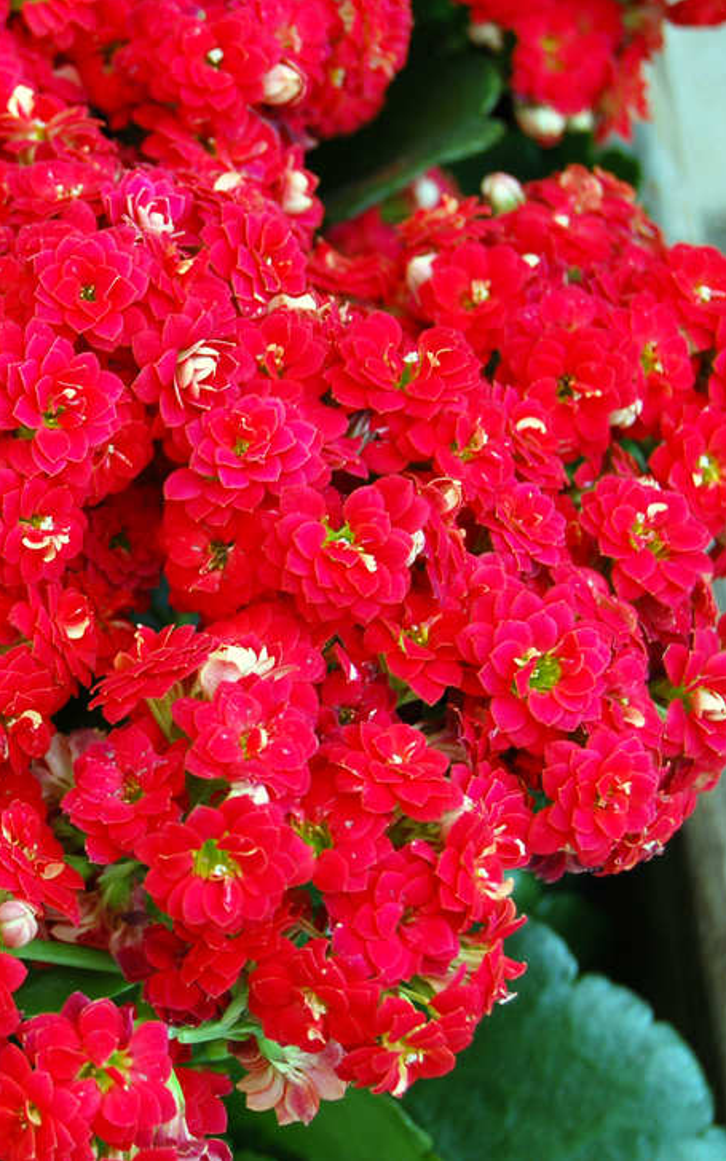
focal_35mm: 120
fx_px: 3799
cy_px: 580
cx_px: -35
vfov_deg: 17.4
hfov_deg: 10.8
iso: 400
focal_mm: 52
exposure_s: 1/60
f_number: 7.1
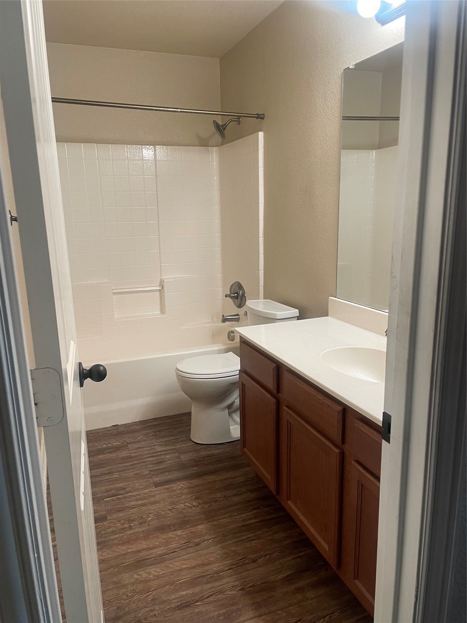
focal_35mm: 26
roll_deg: +2.4
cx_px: 234
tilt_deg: -14.0
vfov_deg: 67.3
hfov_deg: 53.1
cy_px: 312
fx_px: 468
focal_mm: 4.2
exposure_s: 1/60
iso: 100
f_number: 1.6
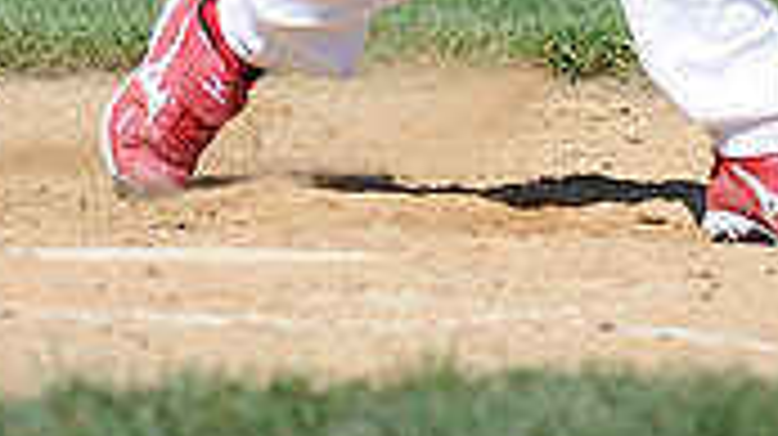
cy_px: -503
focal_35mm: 1226
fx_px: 25272
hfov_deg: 1.8
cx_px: 497
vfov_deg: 1.0
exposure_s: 1/2000
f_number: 4
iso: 200
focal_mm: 300
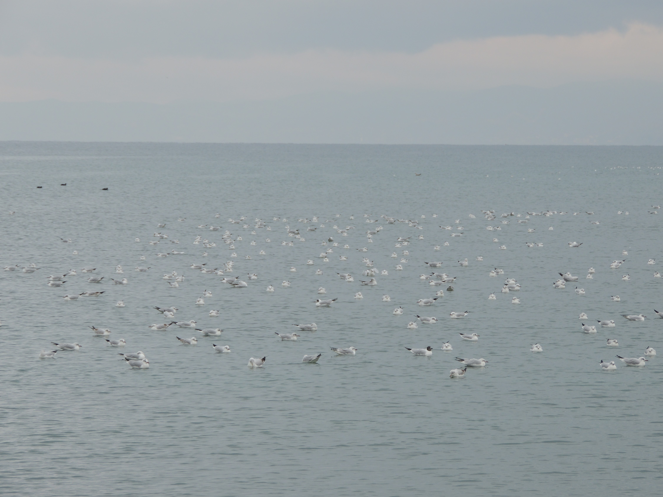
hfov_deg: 9.9
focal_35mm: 200
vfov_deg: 7.4
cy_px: 248
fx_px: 3830
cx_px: 332
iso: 100
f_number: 4.6
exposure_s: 1/160
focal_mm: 35.6
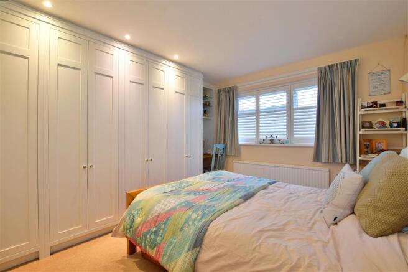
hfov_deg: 100.4
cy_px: 136
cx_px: 204
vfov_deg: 77.3
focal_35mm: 15
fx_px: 170
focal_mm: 10
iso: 400
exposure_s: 1/4
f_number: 11
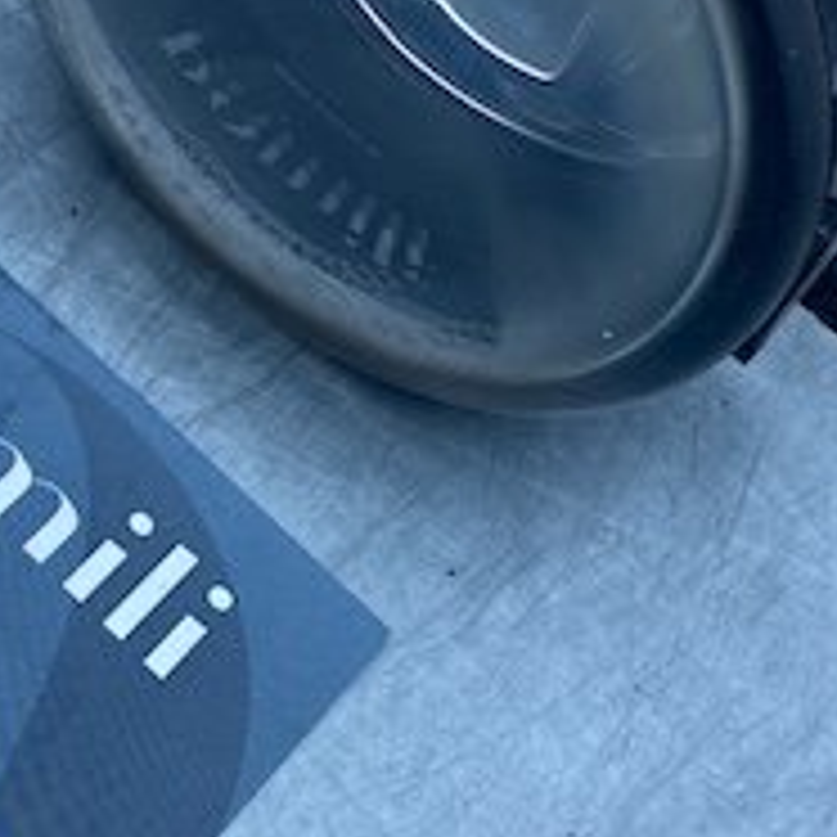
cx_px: 382
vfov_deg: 21.7
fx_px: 2161
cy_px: 194
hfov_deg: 21.9
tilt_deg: -55.7
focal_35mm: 79
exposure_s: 1/852
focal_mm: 4.25
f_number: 1.8
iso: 32
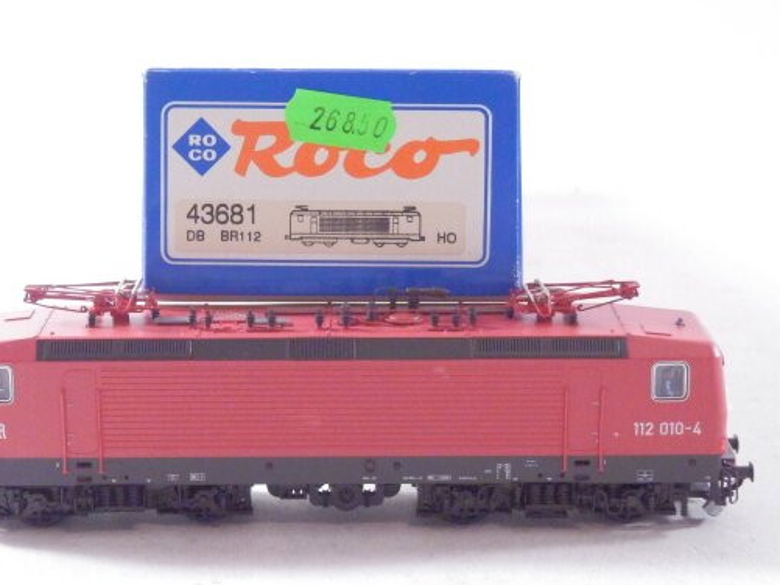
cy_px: 310
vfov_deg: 18.7
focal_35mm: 79
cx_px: 329
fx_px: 1781
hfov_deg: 24.7
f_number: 4.4
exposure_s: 1/160
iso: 2000
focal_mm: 11.9
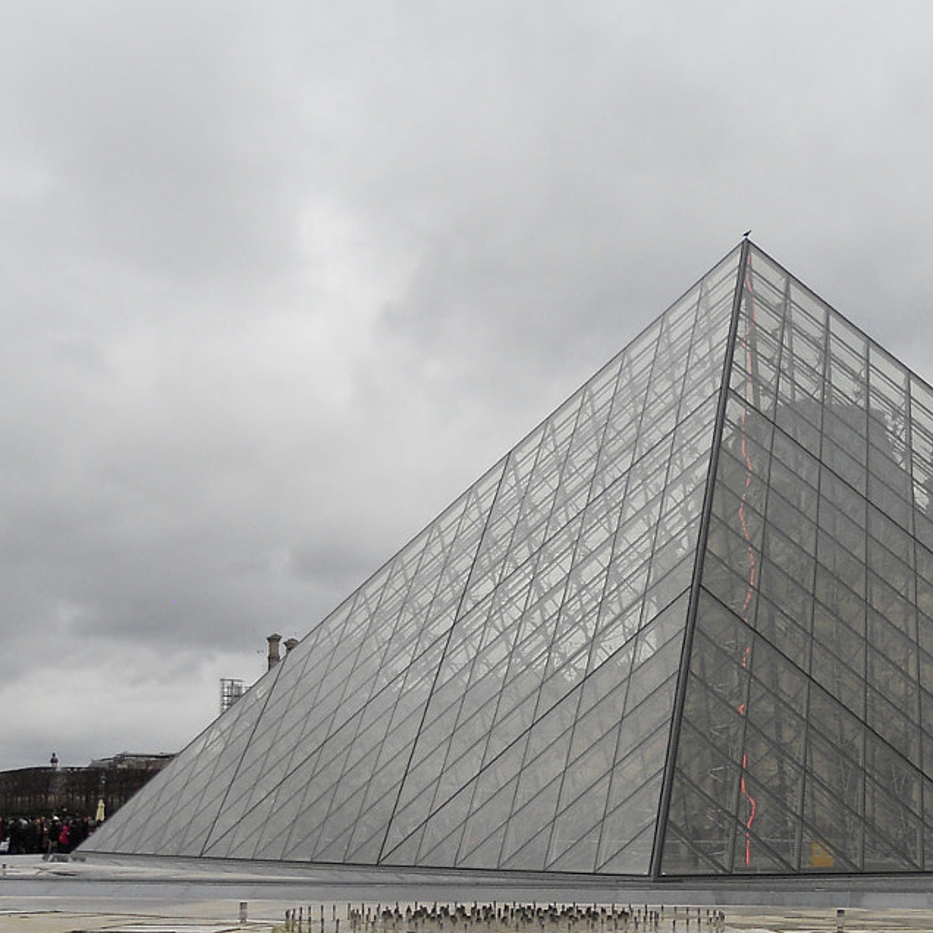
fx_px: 1830
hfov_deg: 28.6
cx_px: 541
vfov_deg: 28.0
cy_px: 742
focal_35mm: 60
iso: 80
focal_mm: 4.9
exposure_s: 1/500
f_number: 3.2
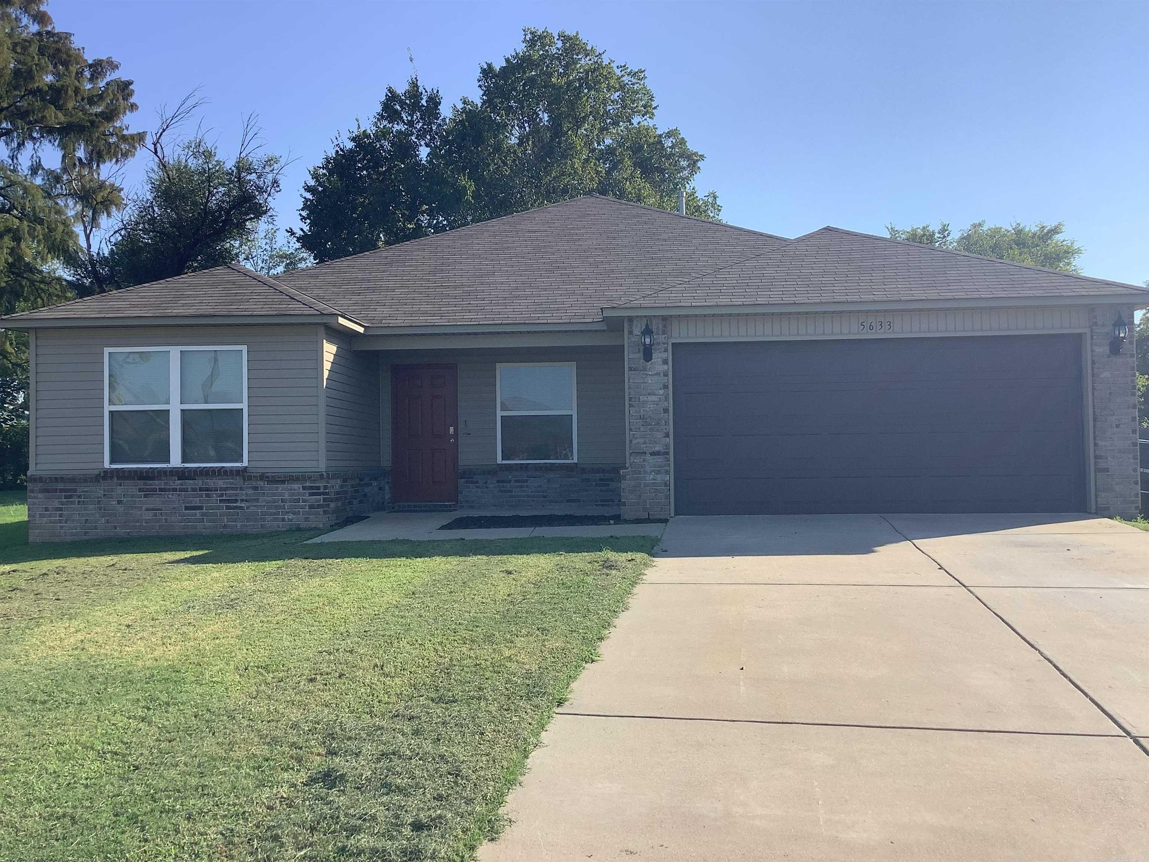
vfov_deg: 45.4
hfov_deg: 58.4
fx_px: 1029
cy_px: 431
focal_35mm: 31
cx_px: 574
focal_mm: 3.3
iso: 25
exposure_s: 1/905
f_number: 2.4
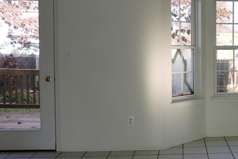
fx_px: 344
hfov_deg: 35.8
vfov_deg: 25.9
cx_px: 215
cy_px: 65
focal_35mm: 52
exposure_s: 1/160
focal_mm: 4.3
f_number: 3
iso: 100
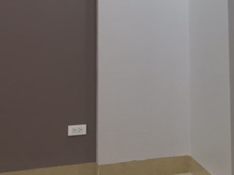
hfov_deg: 24.5
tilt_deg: +3.2
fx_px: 500
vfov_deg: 19.3
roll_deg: +0.4
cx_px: 258
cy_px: 2
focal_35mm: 74
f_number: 2.2
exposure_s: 1/33
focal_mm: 4.15
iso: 80
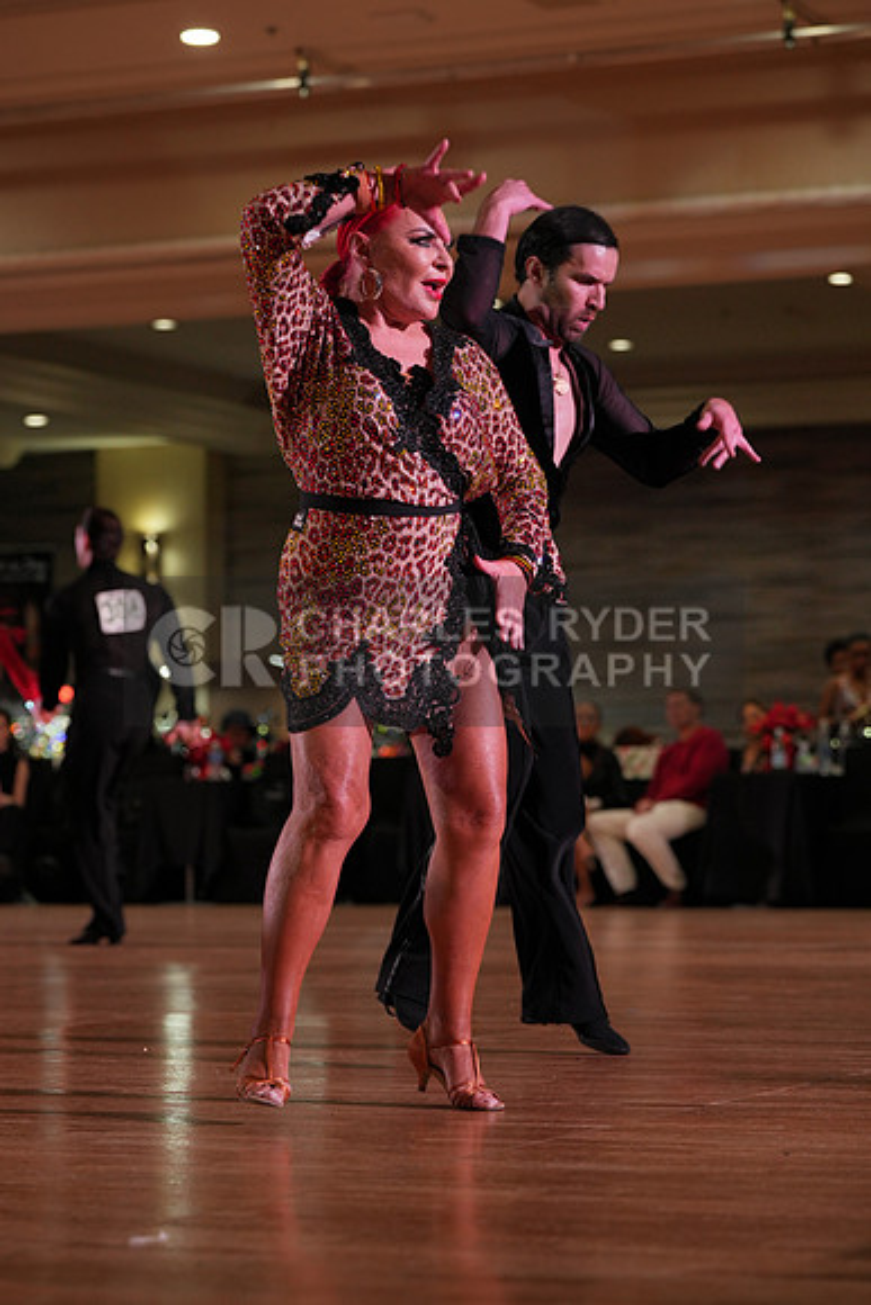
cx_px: 436
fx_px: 3518
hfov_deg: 14.1
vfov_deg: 21.0
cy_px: 652
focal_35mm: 97
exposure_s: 1/400
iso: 800
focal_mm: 97
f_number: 4
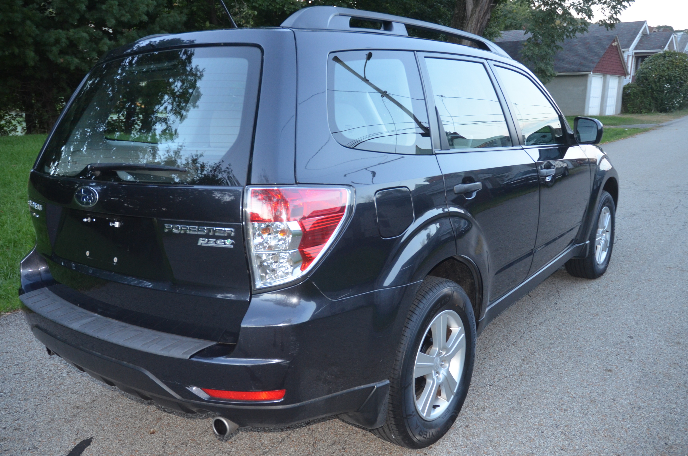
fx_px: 515
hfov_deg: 67.5
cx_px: 344
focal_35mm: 27
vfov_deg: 47.7
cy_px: 228
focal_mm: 18
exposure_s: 1/60
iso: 1000
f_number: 3.5
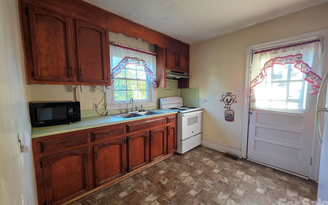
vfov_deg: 78.6
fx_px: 125
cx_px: 164
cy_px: 105
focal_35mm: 14
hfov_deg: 105.3
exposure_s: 1/60.2
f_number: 1.9
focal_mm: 2.2
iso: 200
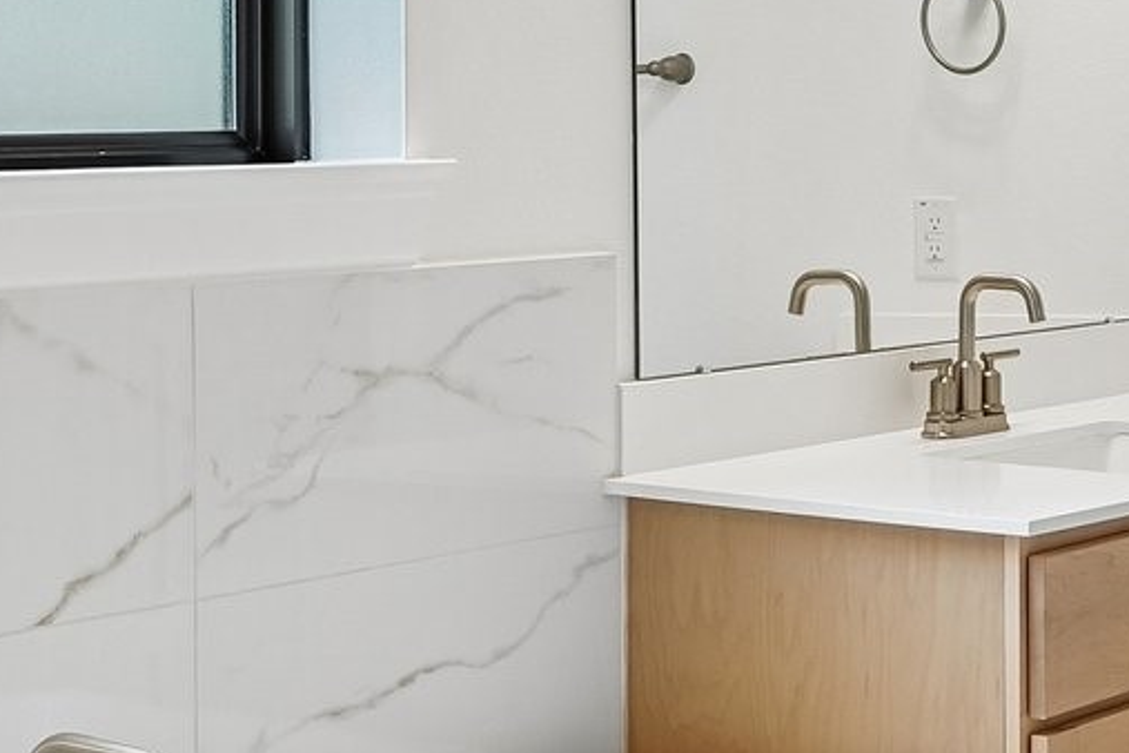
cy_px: 135
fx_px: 3042
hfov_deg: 20.6
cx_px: 1035
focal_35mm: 97
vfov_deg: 14.0
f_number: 8
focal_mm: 24
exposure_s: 1/125
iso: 500
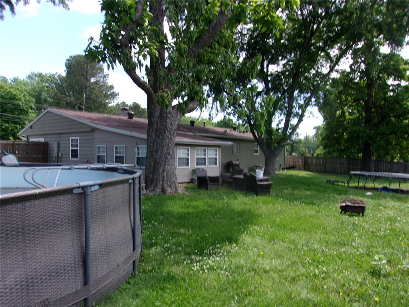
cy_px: 154
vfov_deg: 51.4
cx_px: 204
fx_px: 319
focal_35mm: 27
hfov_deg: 65.3
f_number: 10.4
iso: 80
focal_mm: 4.9
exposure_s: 1/34
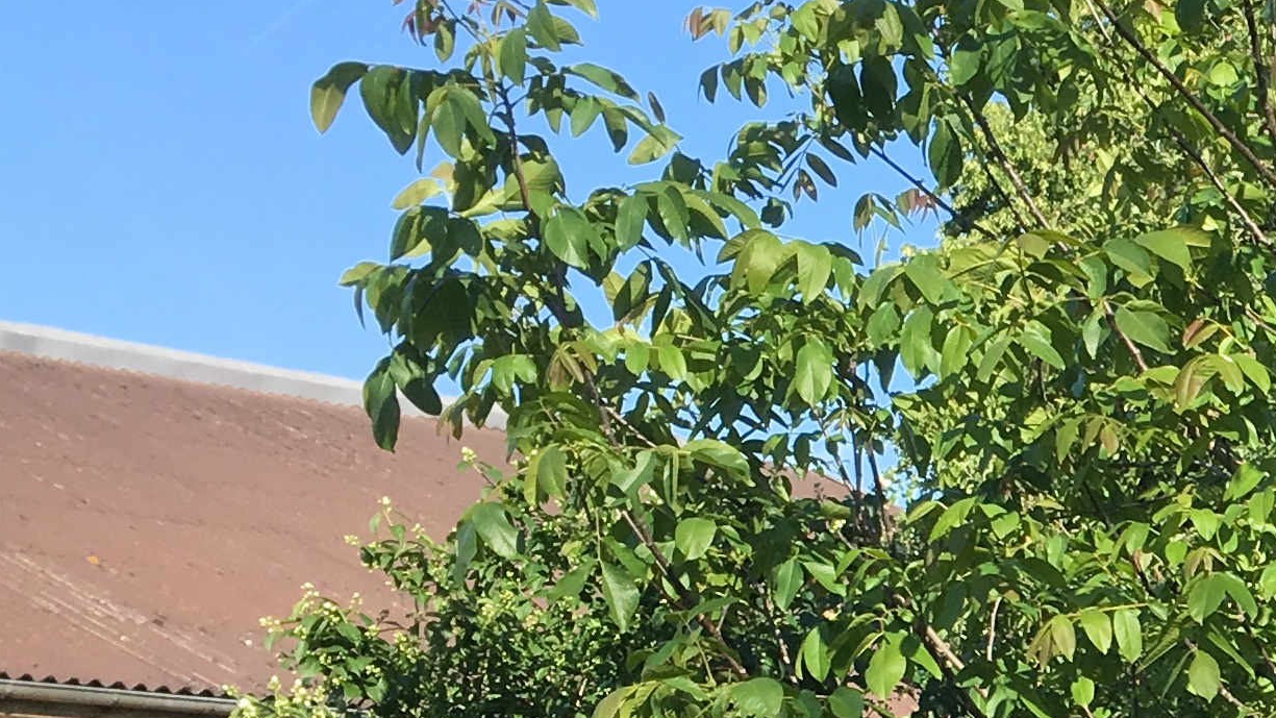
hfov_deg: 18.5
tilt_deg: -0.6
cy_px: 890
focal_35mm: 104
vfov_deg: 11.4
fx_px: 3519
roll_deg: -1.0
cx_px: 1849
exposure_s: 1/793
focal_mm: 4.15
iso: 25
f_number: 2.2
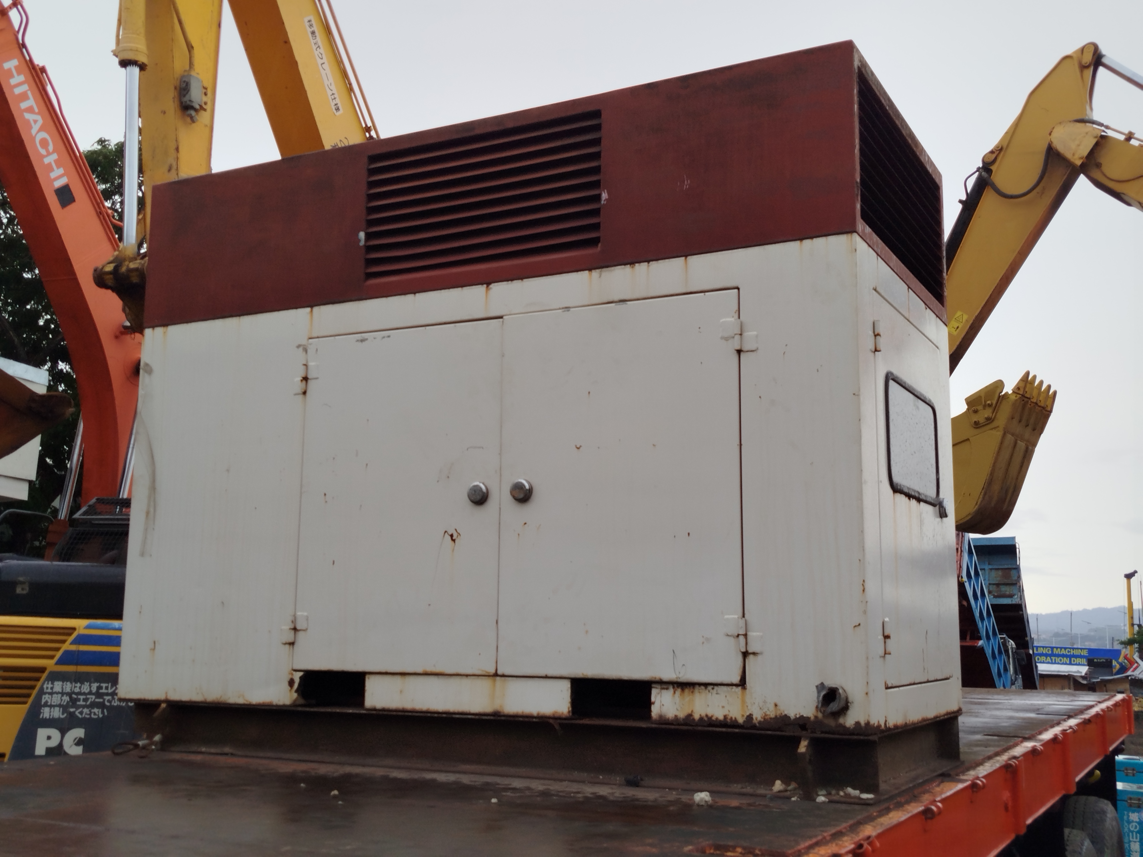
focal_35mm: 36
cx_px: 572
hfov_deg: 51.4
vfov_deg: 39.7
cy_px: 428
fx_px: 1189
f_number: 1.7
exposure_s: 1/120
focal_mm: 5.31
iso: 64
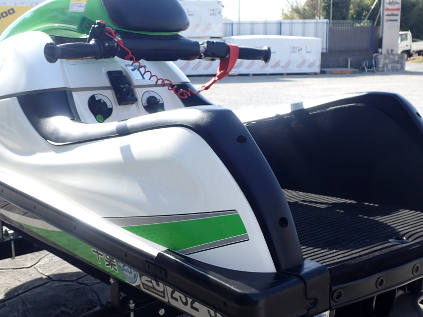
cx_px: 204
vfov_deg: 30.2
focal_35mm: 48
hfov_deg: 39.6
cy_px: 195
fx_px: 587
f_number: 3.2
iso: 100
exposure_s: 1/400
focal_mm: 5.79
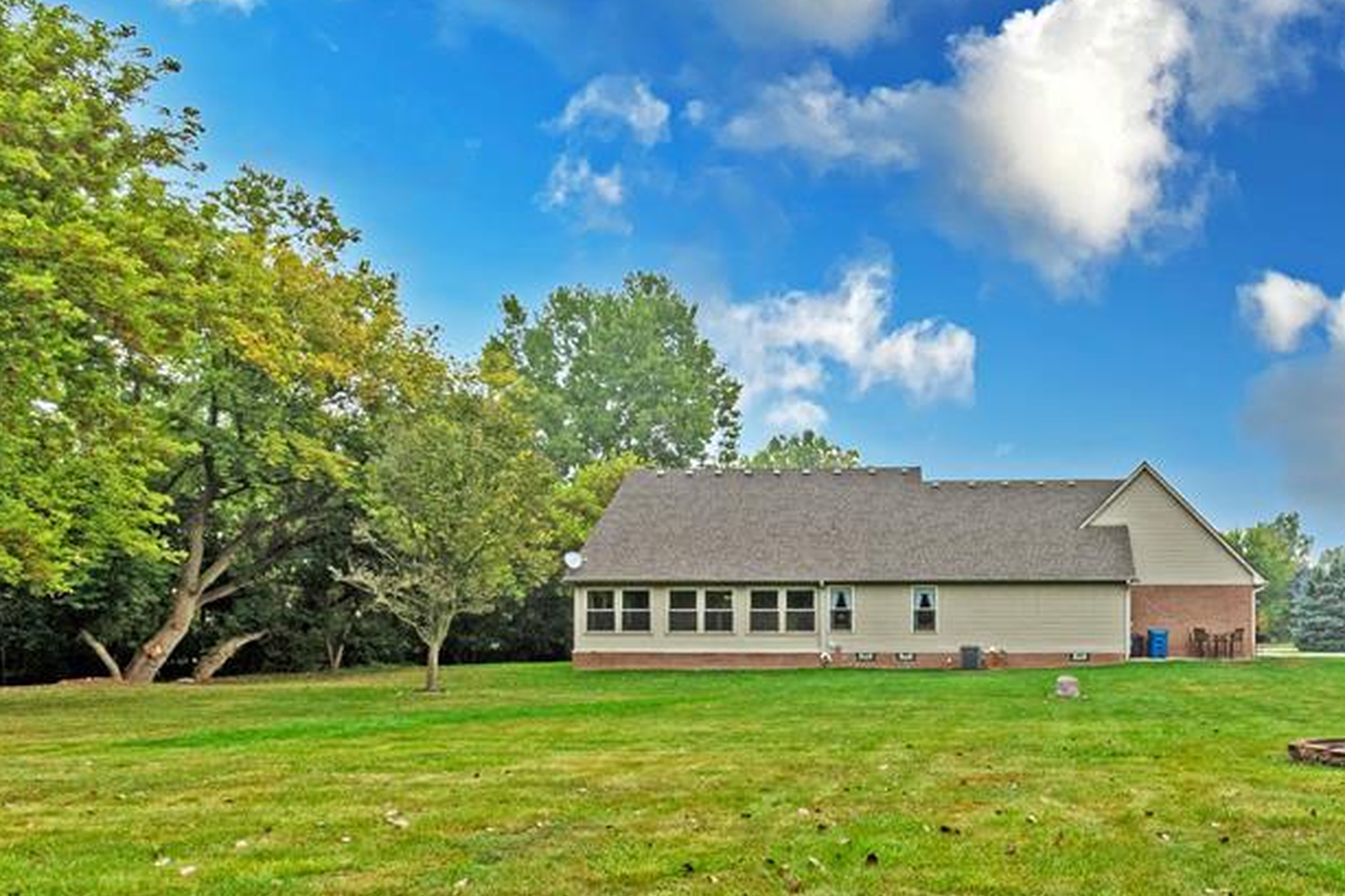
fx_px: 934
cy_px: 644
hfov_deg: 68.7
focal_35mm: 25
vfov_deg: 49.7
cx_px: 938
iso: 500
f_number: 16
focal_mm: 10
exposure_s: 1/50
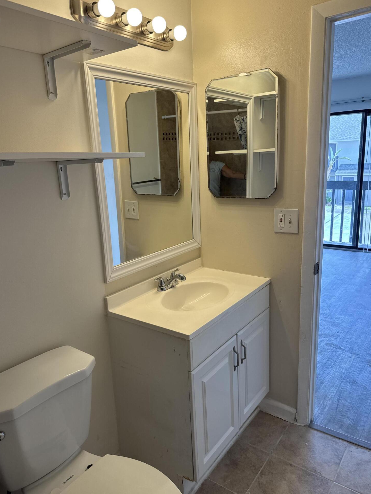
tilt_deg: -14.4
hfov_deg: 54.9
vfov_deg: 69.4
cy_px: 249
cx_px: 182
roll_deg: +3.5
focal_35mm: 25
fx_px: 357
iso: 64
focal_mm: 6.76
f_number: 1.78
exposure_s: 1/231
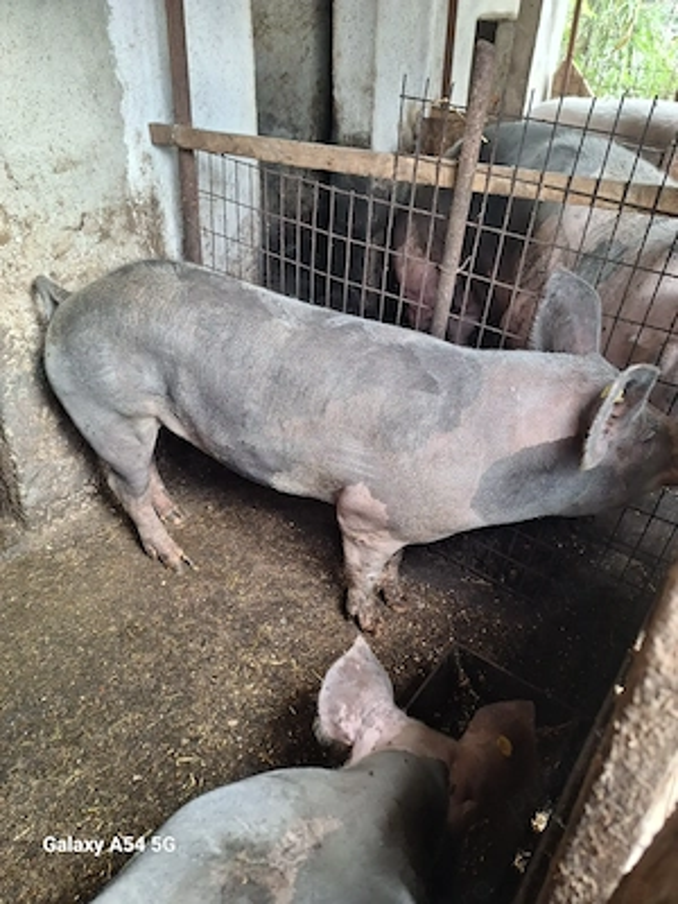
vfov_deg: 73.9
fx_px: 601
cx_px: 339
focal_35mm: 23
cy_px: 452
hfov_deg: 58.9
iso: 250
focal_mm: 5.54
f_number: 1.8
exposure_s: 1/50
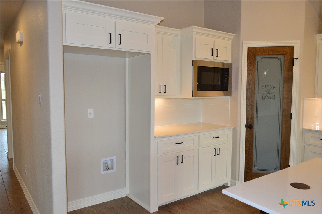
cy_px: 107
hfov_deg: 67.4
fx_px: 241
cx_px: 161
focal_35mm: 27
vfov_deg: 47.8
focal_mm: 18
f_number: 5
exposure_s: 1/200
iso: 800
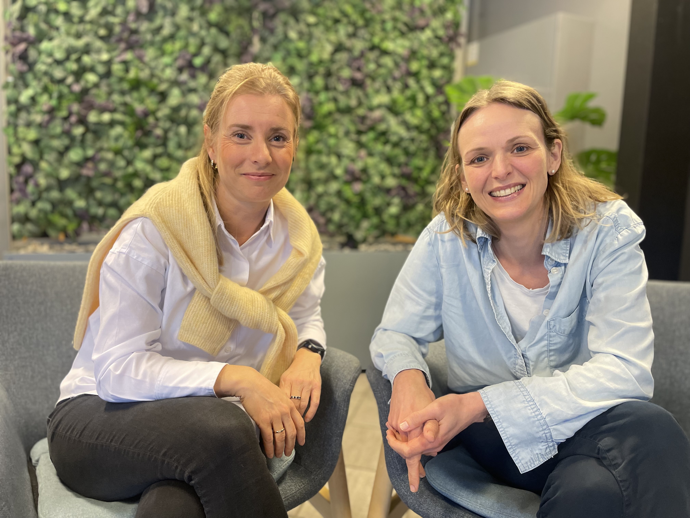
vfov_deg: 53.1
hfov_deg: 67.3
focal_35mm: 26
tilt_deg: -7.2
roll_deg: -1.4
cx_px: 345
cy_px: 259
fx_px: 518
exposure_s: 1/50
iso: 200
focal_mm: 4.2
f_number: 1.6
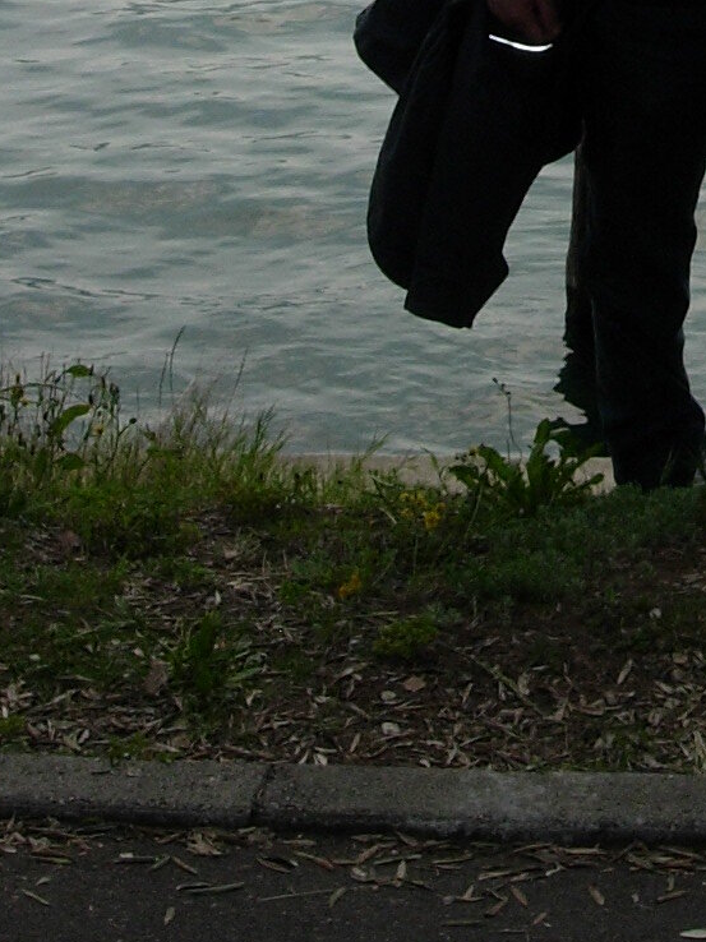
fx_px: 3183
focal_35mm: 117
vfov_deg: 15.7
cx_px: 770
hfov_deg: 12.4
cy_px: -398
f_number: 4.8
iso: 79
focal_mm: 7.8
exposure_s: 1/886
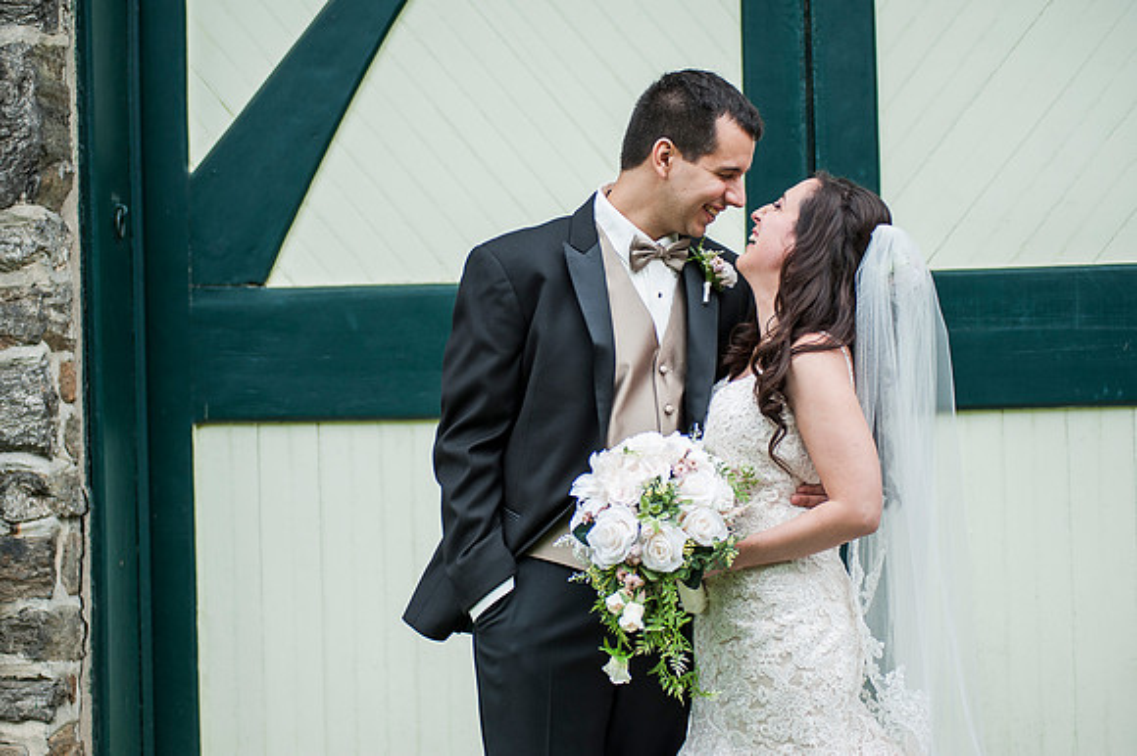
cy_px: 363
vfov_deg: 15.3
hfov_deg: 22.8
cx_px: 546
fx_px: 2820
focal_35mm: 89
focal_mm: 86
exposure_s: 1/800
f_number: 3.2
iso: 200
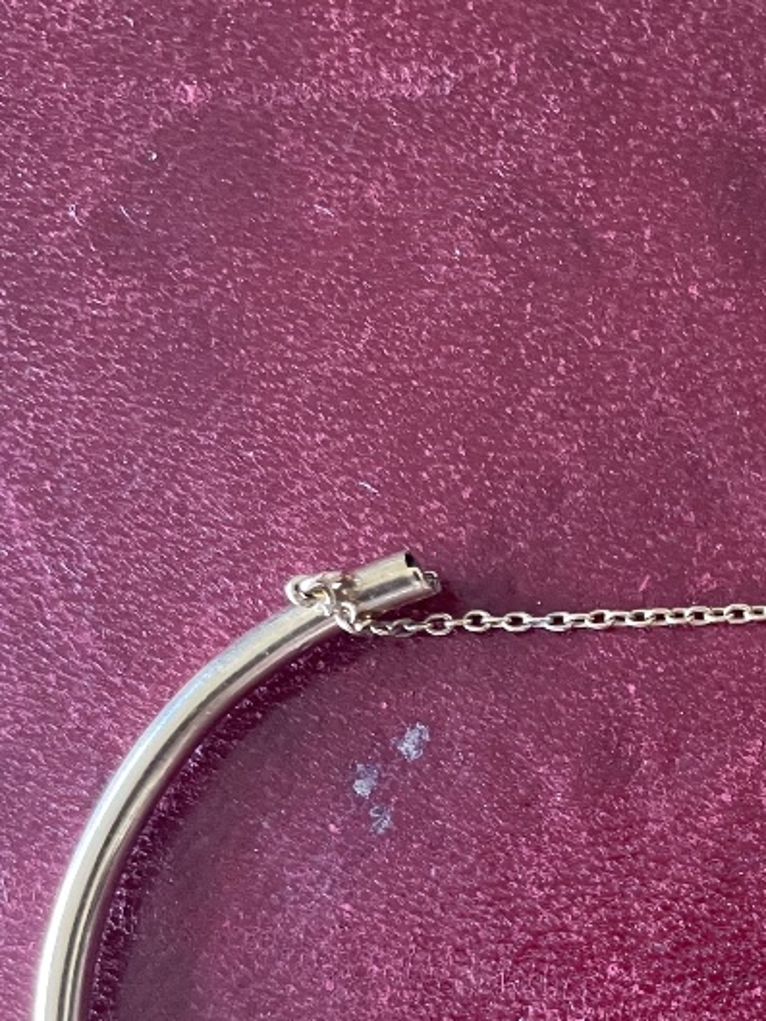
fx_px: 1740
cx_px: 853
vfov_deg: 31.3
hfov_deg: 23.3
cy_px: 903
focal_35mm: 59
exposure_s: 1/47
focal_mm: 4.2
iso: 500
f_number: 1.6
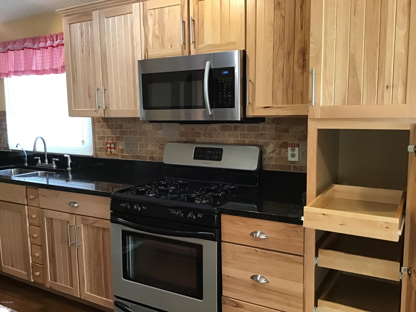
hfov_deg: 58.4
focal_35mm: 31
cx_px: 208
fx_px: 373
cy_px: 156
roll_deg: +1.0
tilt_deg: -6.9
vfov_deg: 45.4
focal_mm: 3.3
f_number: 2.4
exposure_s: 1/30
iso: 125
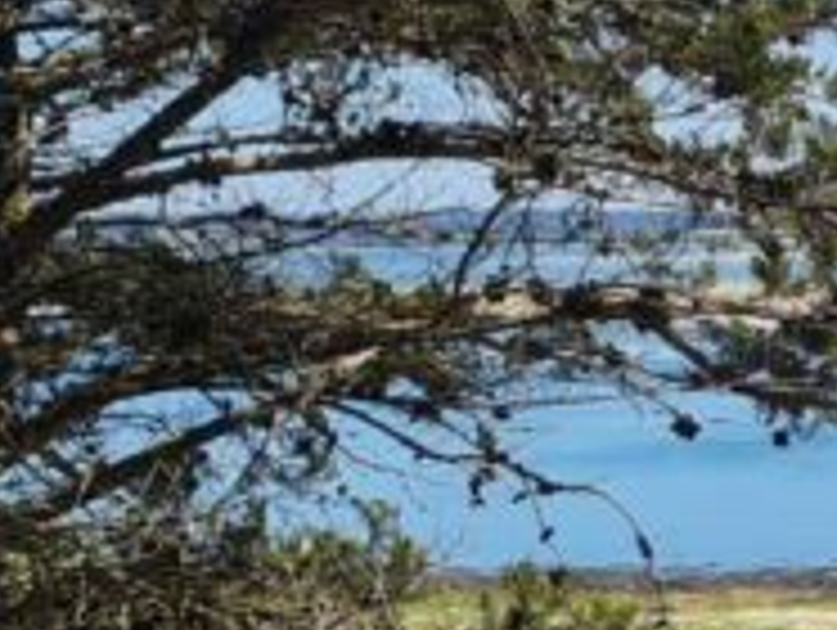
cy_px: 122
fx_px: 3462
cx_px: 1508
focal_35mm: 143
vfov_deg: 10.4
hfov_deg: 12.6
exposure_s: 1/2500
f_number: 1.8
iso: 50
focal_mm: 5.4
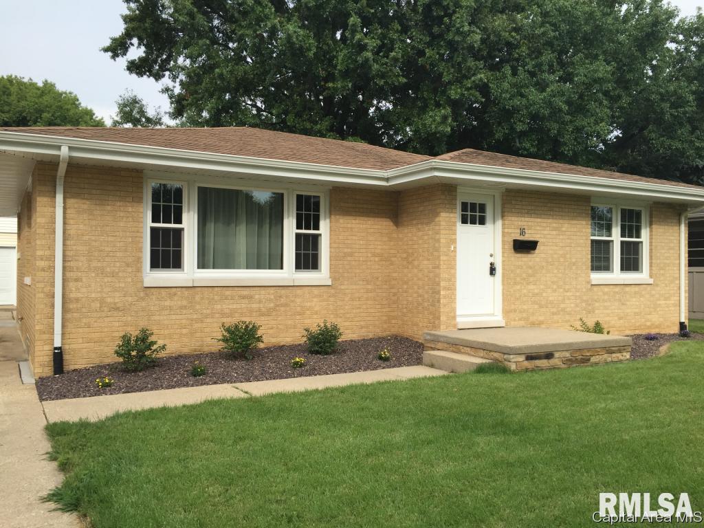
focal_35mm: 29
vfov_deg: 48.2
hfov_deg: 61.7
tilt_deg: +0.3
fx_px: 590
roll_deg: -1.7
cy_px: 264
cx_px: 352
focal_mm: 4.15
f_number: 2.2
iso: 32
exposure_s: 1/879
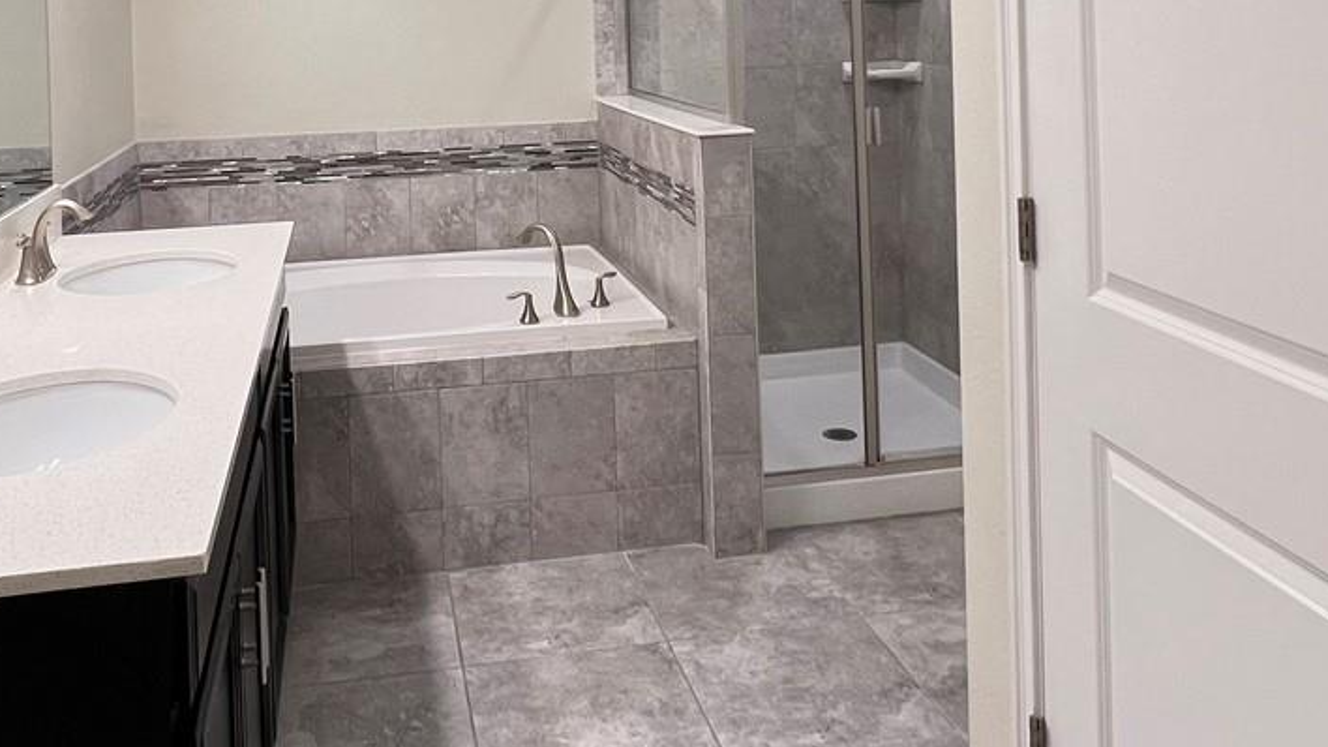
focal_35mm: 32
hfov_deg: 60.8
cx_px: 572
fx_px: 1127
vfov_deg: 33.7
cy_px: 11
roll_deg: +1.9
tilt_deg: -0.2
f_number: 1.8
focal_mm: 1.57
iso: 160
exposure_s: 1/60
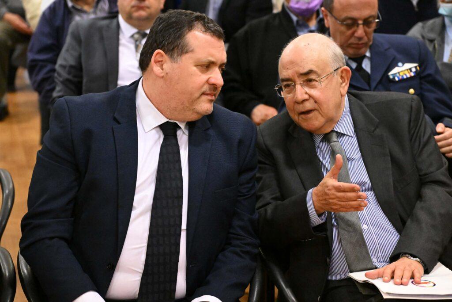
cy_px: 151
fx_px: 1507
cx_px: 226
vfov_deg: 11.4
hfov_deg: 17.1
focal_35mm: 120
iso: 14400
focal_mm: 120
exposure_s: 1/200
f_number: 5.6
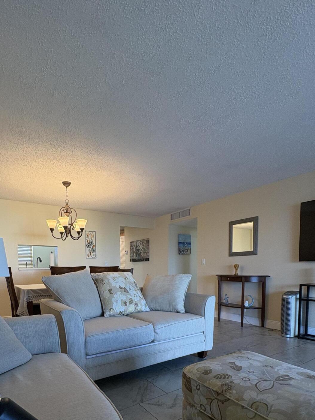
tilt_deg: -4.0
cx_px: 128
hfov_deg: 65.4
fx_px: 243
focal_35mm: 20
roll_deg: +0.0
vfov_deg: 78.7
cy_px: 285
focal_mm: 2.22
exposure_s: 1/120
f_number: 2.2
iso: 160
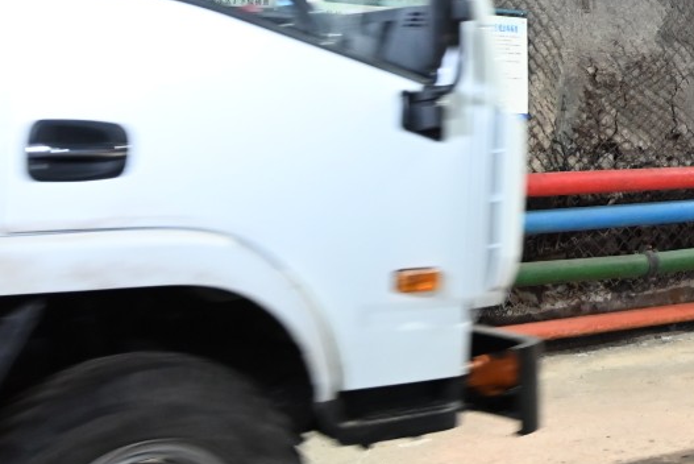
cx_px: 1043
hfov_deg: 19.5
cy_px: -8
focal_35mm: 91
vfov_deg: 14.8
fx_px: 1755
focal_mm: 30
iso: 2200
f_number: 4
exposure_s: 1/30
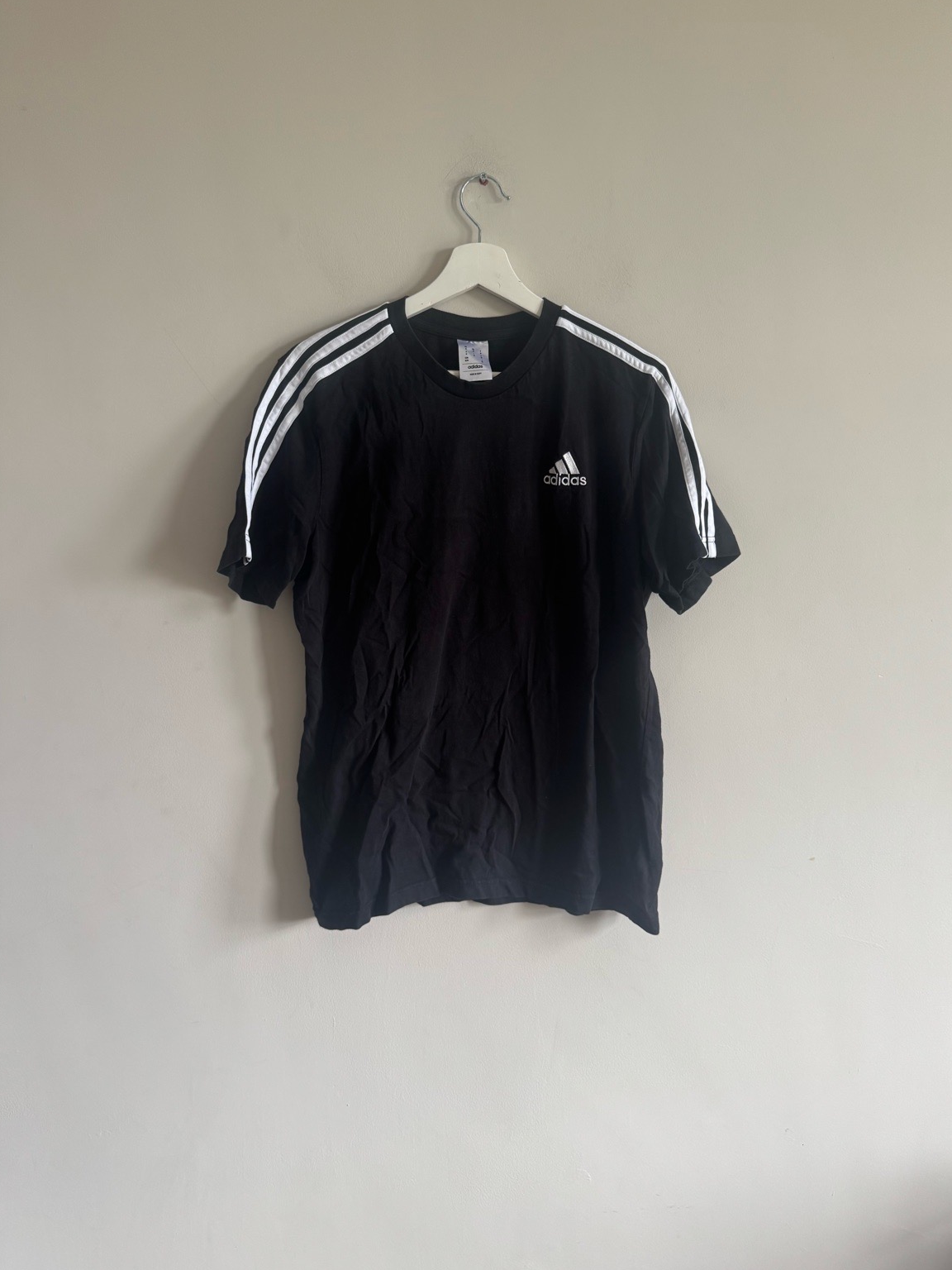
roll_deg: -2.3
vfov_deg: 69.4
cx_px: 490
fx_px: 917
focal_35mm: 25
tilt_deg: -8.6
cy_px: 624
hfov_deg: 54.9
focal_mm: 6.76
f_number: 1.78
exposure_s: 1/121
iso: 160
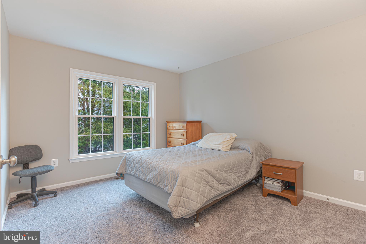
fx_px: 173
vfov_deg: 70.5
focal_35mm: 17
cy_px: 122
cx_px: 183
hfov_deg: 93.3
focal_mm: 17
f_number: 8
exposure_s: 1/250
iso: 200
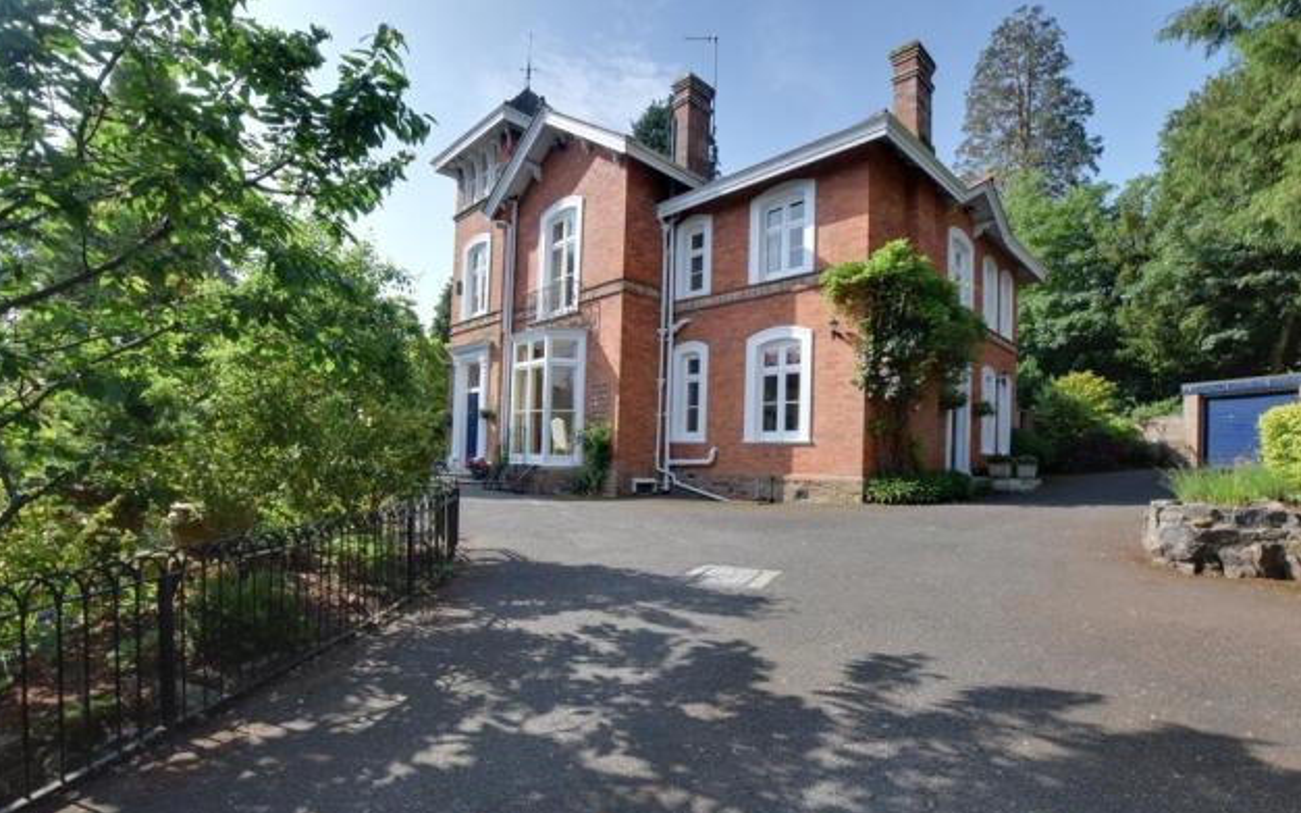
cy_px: 450
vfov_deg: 71.0
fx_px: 567
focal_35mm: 16
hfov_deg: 97.8
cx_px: 635
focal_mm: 10
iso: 1600
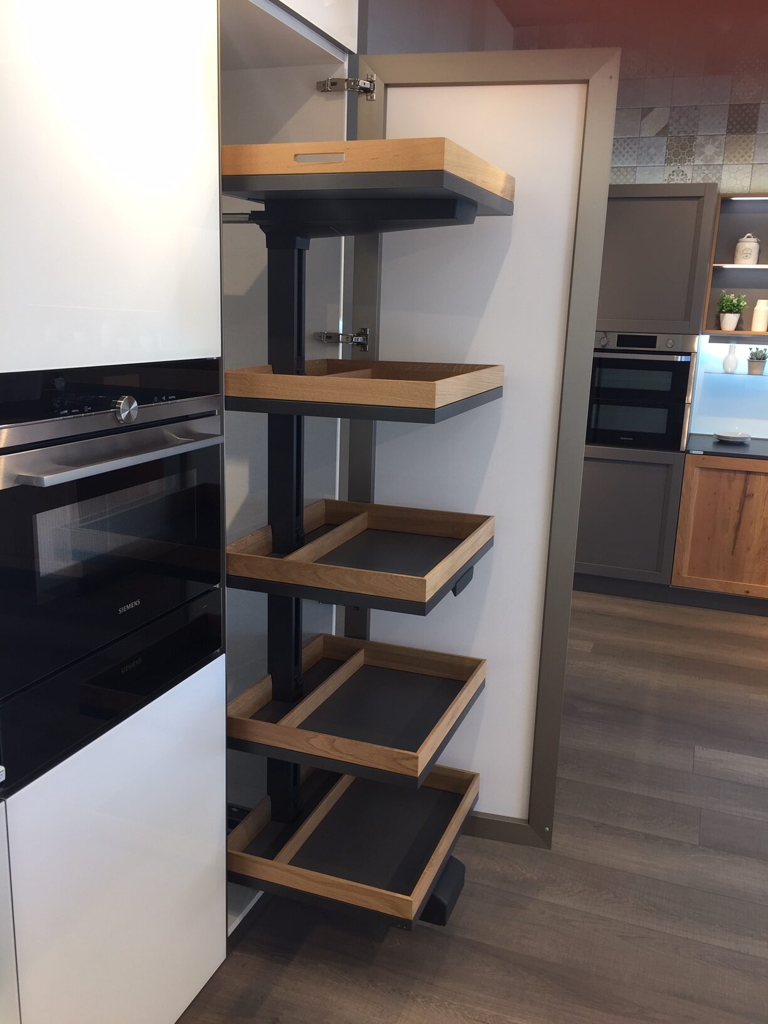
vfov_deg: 61.7
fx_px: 858
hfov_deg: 48.2
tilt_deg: -13.0
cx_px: 384
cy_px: 512
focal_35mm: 29
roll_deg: -2.4
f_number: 2.2
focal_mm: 4.15
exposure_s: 1/100
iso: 32
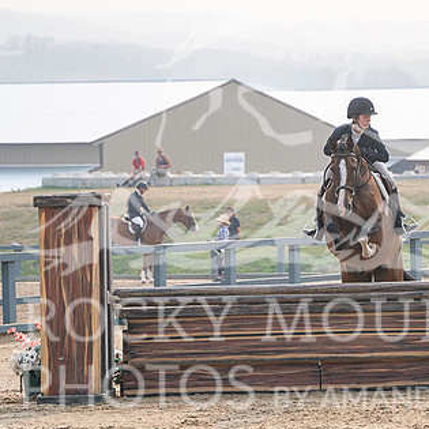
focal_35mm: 327
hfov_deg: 5.4
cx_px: 330
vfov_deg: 5.4
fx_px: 4585
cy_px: 197
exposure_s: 1/1000
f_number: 5.6
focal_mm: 209
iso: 500
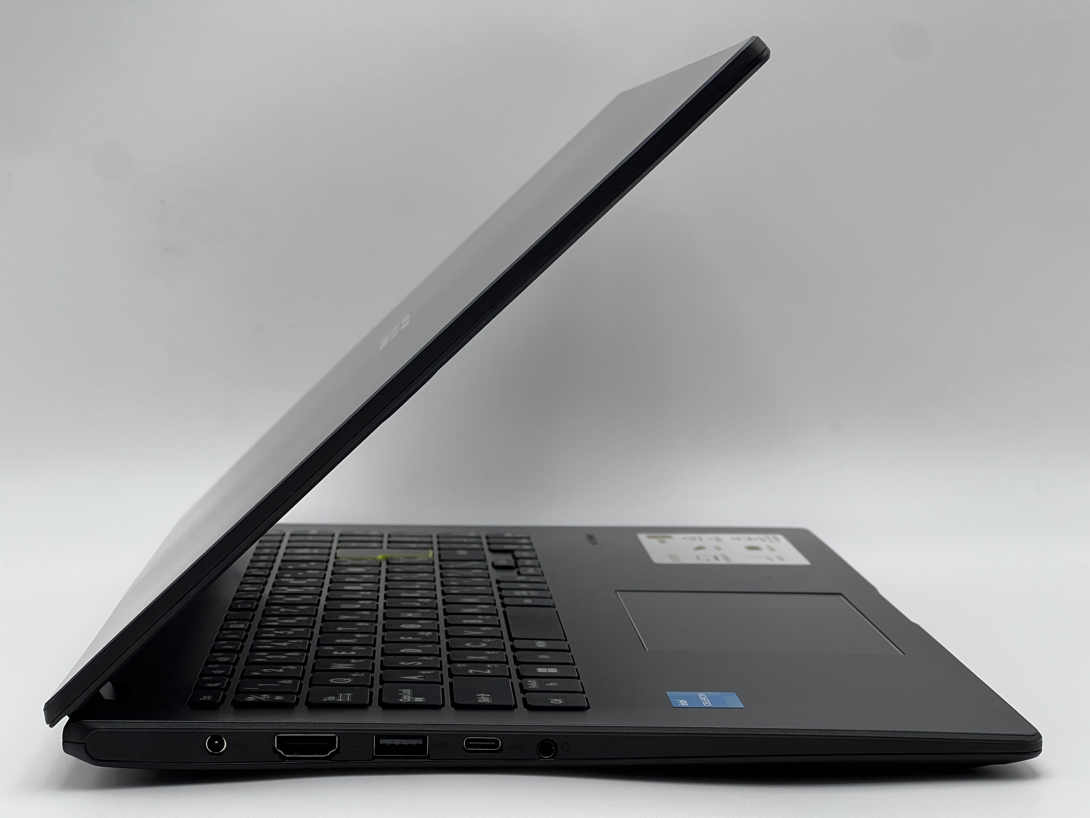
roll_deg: +0.7
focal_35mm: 77
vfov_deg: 19.1
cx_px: 545
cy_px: 409
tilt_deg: -4.6
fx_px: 2425
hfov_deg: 25.3
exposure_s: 1/139
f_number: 2.8
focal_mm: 9
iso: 100
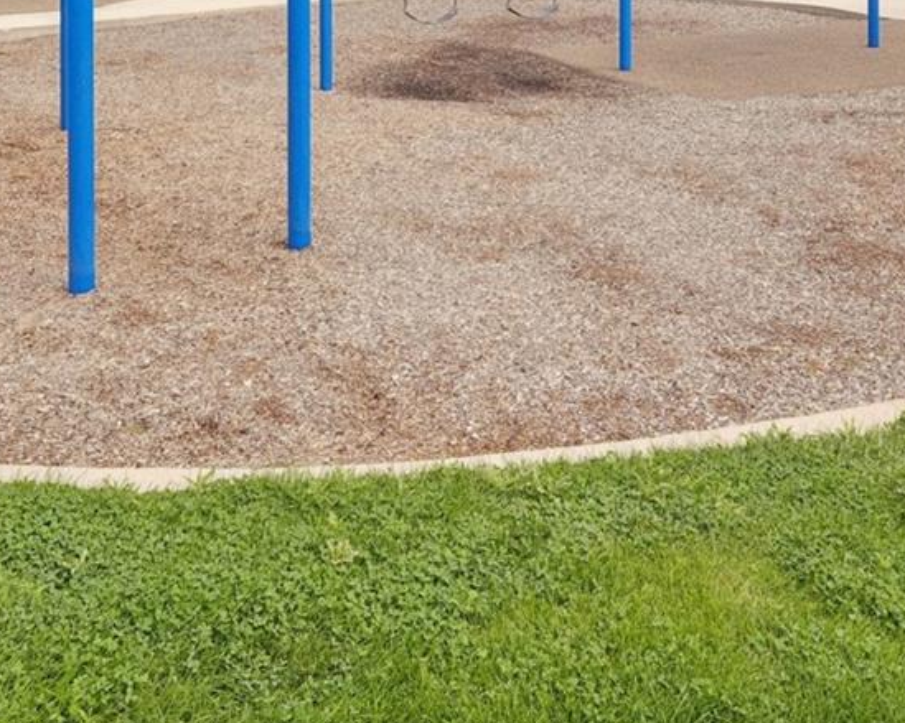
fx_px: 1098
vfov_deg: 31.1
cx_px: 377
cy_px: -128
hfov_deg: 44.6
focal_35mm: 41
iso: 800
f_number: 8
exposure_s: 1/500
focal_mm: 10
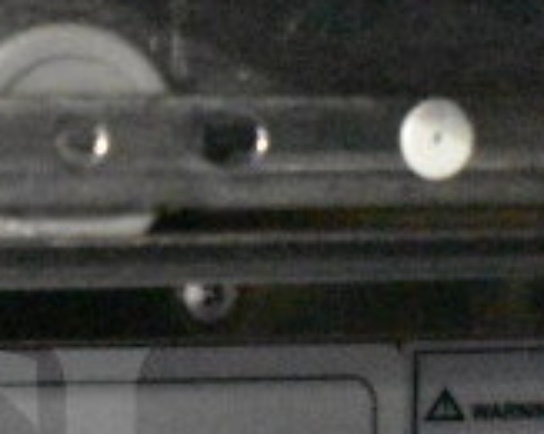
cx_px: -154
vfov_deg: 8.0
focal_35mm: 190
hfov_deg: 10.0
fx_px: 3055
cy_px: 613
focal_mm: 36
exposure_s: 1/40
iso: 25600
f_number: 4.8
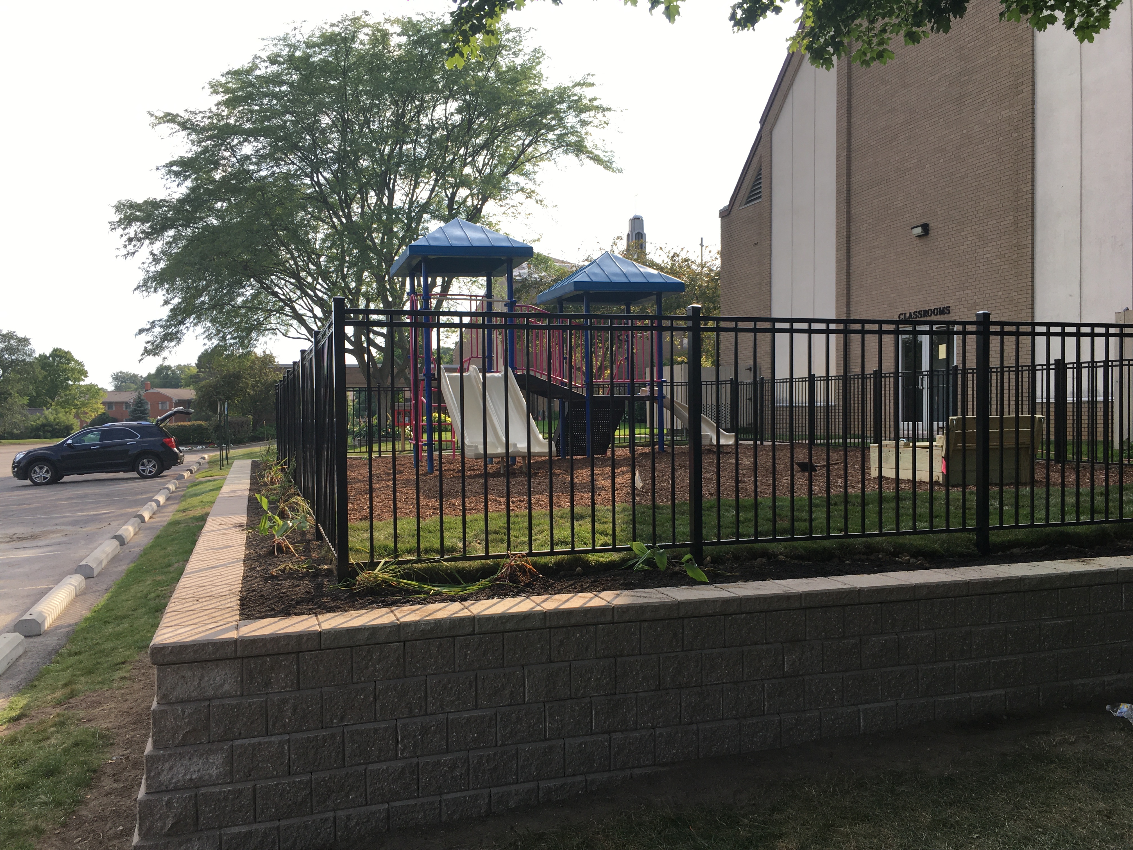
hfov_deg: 61.7
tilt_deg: -2.8
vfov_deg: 48.2
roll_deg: +1.1
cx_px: 566
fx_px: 949
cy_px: 425
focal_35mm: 29
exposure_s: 1/463
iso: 25
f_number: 2.2
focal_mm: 4.15
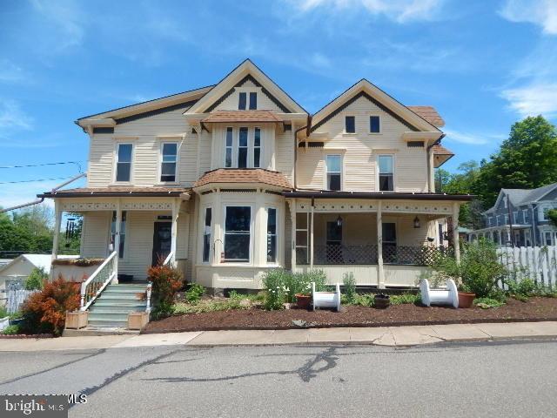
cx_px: 278
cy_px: 209
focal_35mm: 22
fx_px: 354
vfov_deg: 61.1
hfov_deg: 76.4
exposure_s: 1/400
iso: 125
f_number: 6
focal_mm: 4
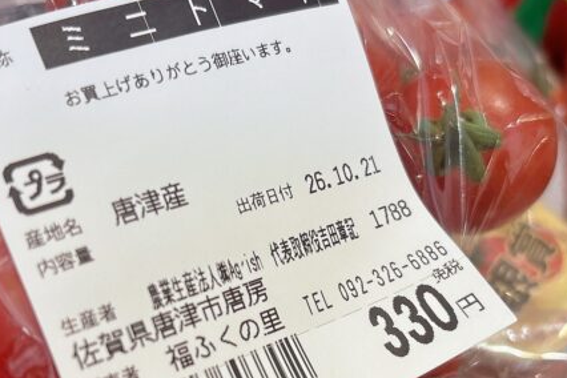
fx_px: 961
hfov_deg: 32.9
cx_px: 266
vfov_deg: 22.0
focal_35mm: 61
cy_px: 293
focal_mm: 5.96
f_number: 1.6
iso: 80
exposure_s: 1/60
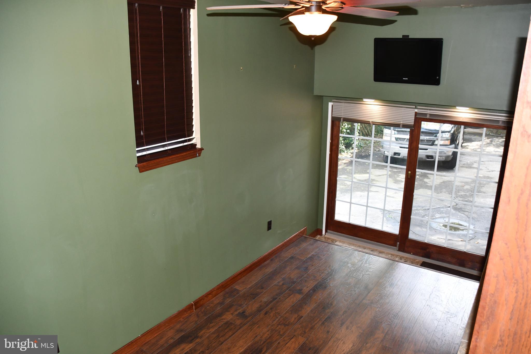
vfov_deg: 47.9
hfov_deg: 67.4
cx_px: 266
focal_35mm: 27
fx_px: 398
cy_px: 177
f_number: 3.5
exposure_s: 1/60
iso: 720
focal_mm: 18
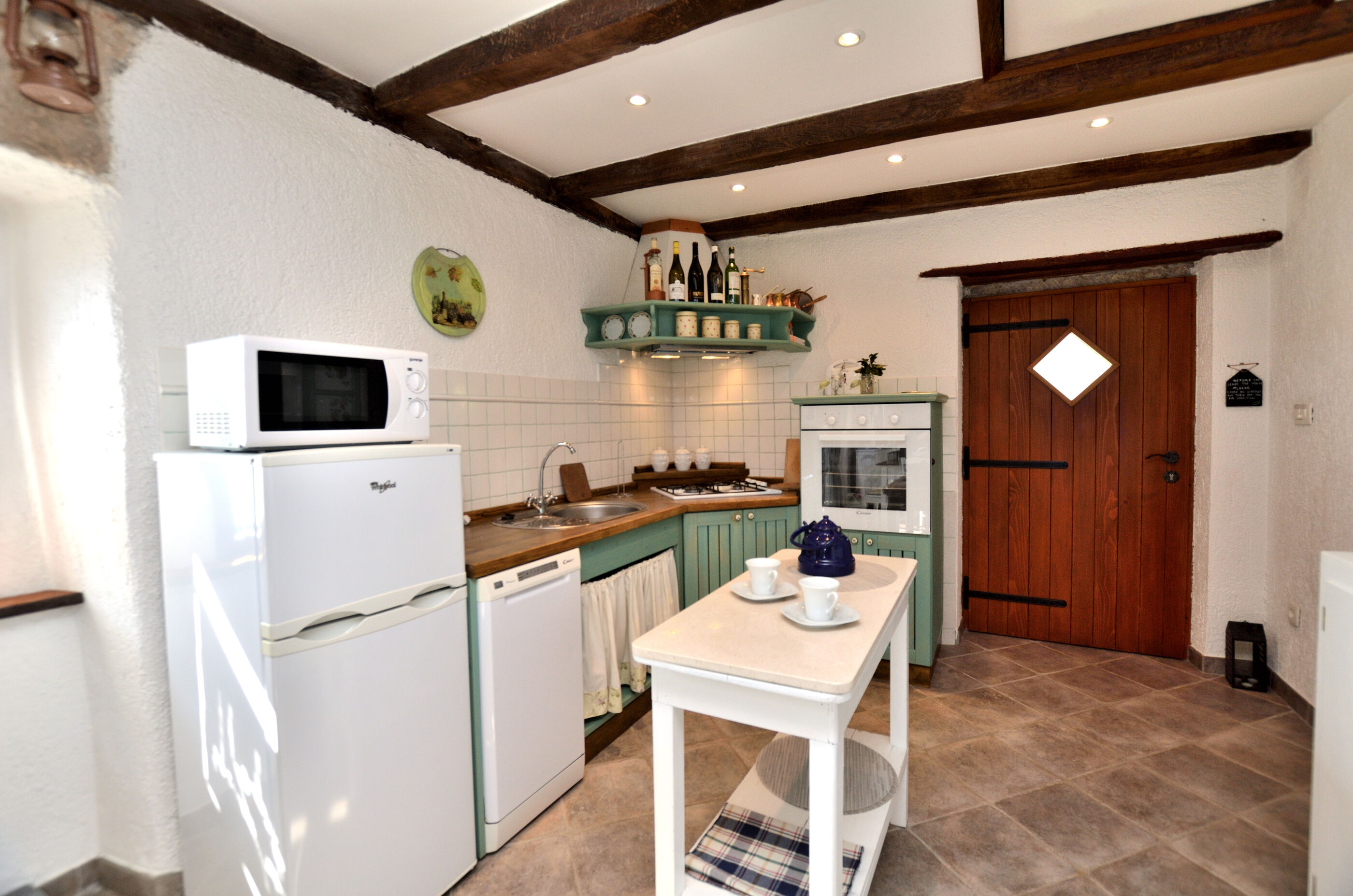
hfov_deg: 100.5
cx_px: 676
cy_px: 448
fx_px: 563
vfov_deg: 77.1
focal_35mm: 15
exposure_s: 1/80
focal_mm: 10
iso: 200
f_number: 4.5
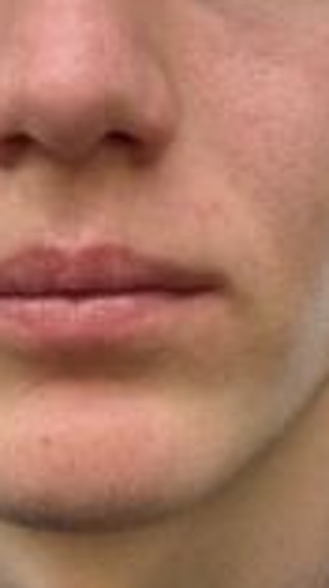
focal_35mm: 125
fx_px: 1944
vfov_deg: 17.2
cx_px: 79
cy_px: 247
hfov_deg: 9.7
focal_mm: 2.69
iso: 50
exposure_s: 1/121
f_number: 1.9
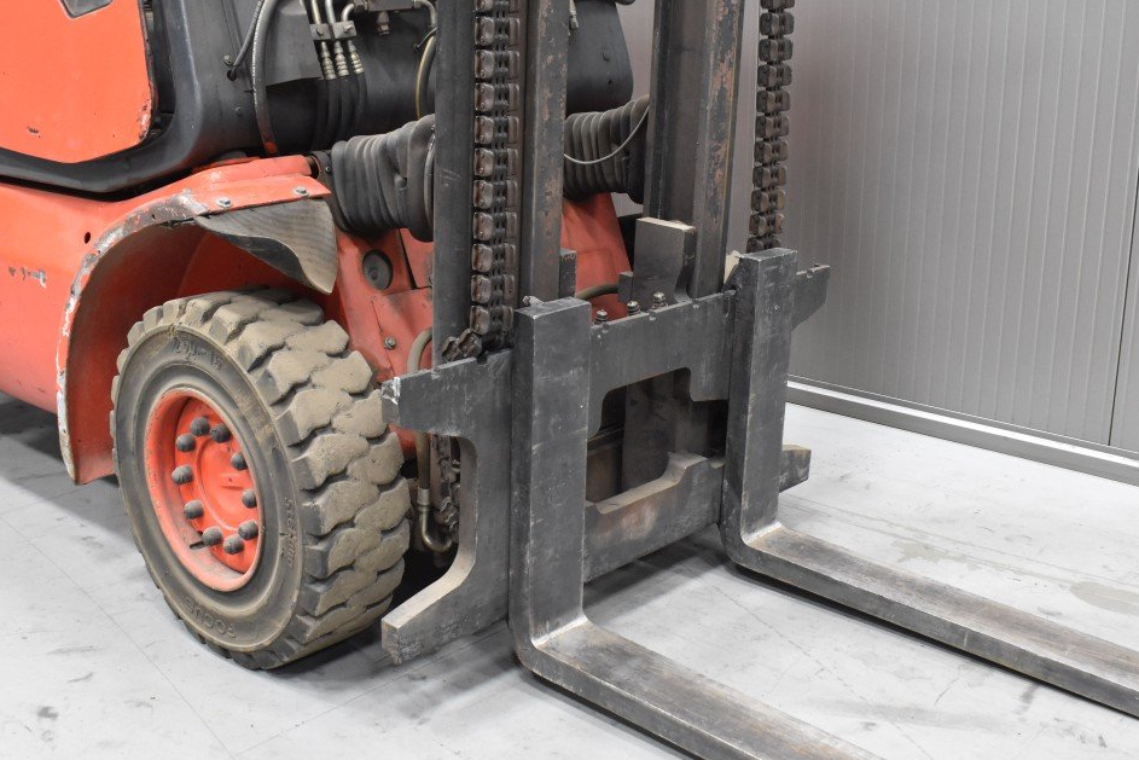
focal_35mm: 42
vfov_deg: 31.9
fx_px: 1329
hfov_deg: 46.4
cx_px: 577
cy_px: 382
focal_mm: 22
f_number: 5
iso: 1600
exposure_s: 1/25
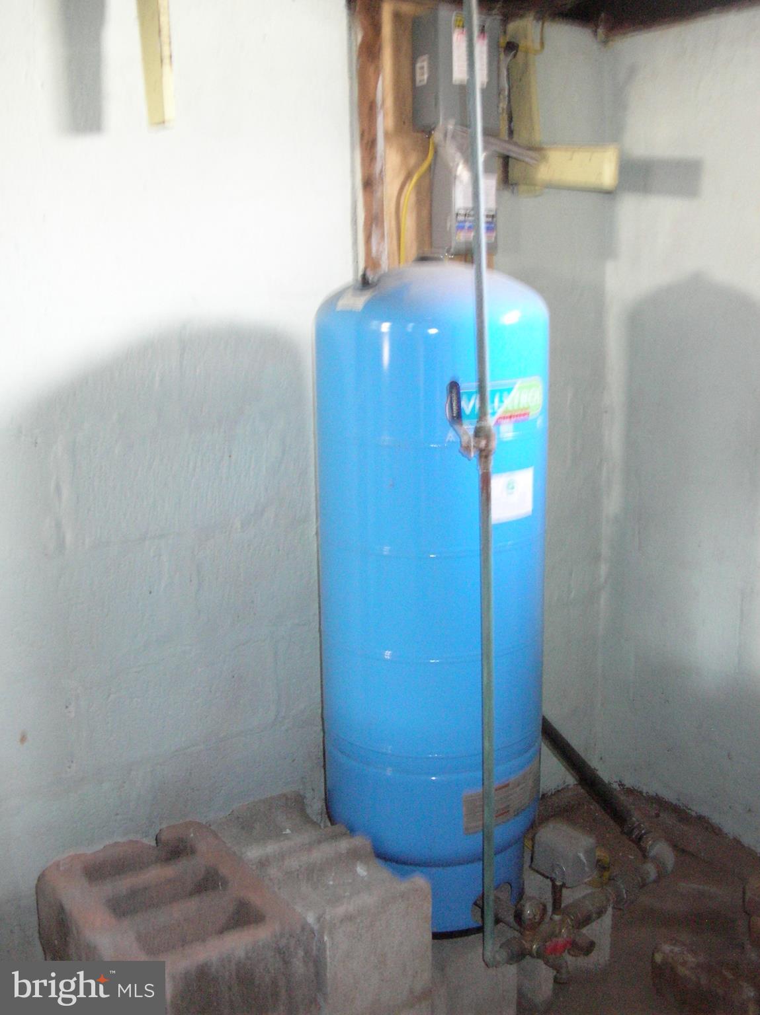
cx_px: 380
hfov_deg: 39.6
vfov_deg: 51.4
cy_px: 508
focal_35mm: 36
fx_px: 1056
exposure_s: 1/1.9
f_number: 2.7
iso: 300
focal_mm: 6
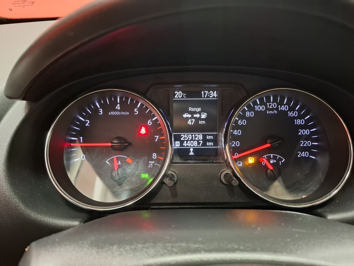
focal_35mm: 23
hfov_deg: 73.9
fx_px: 235
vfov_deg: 58.9
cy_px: 133
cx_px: 177
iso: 800
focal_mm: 5.54
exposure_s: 1/25
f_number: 1.8
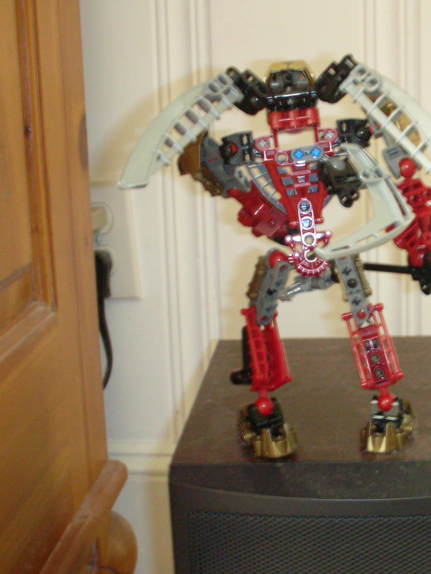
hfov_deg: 23.5
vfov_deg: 31.2
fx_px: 1029
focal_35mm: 62
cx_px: 300
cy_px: 284
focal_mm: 7.7
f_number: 3.5
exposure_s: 1/1.8
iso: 200
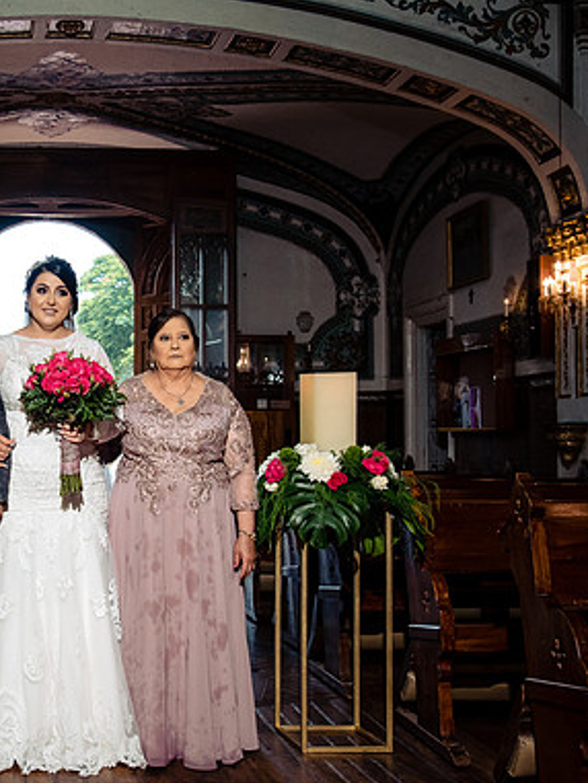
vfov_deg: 38.2
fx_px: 1132
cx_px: 52
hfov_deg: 28.0
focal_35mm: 50
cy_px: 391
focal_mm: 32
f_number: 5.6
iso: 1600
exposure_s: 1/160
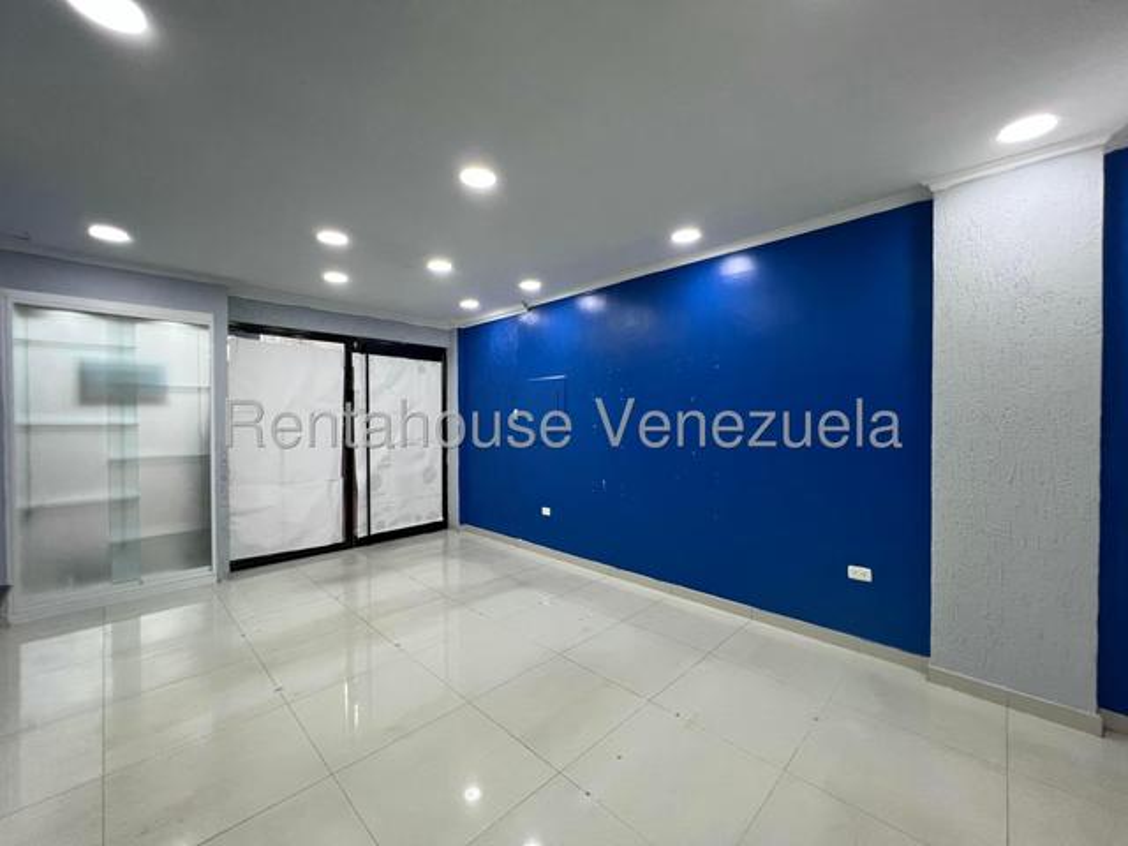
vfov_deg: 89.9
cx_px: 564
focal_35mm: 13
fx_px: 424
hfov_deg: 106.2
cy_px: 423
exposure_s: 1/120
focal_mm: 1.57
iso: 250
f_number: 1.8
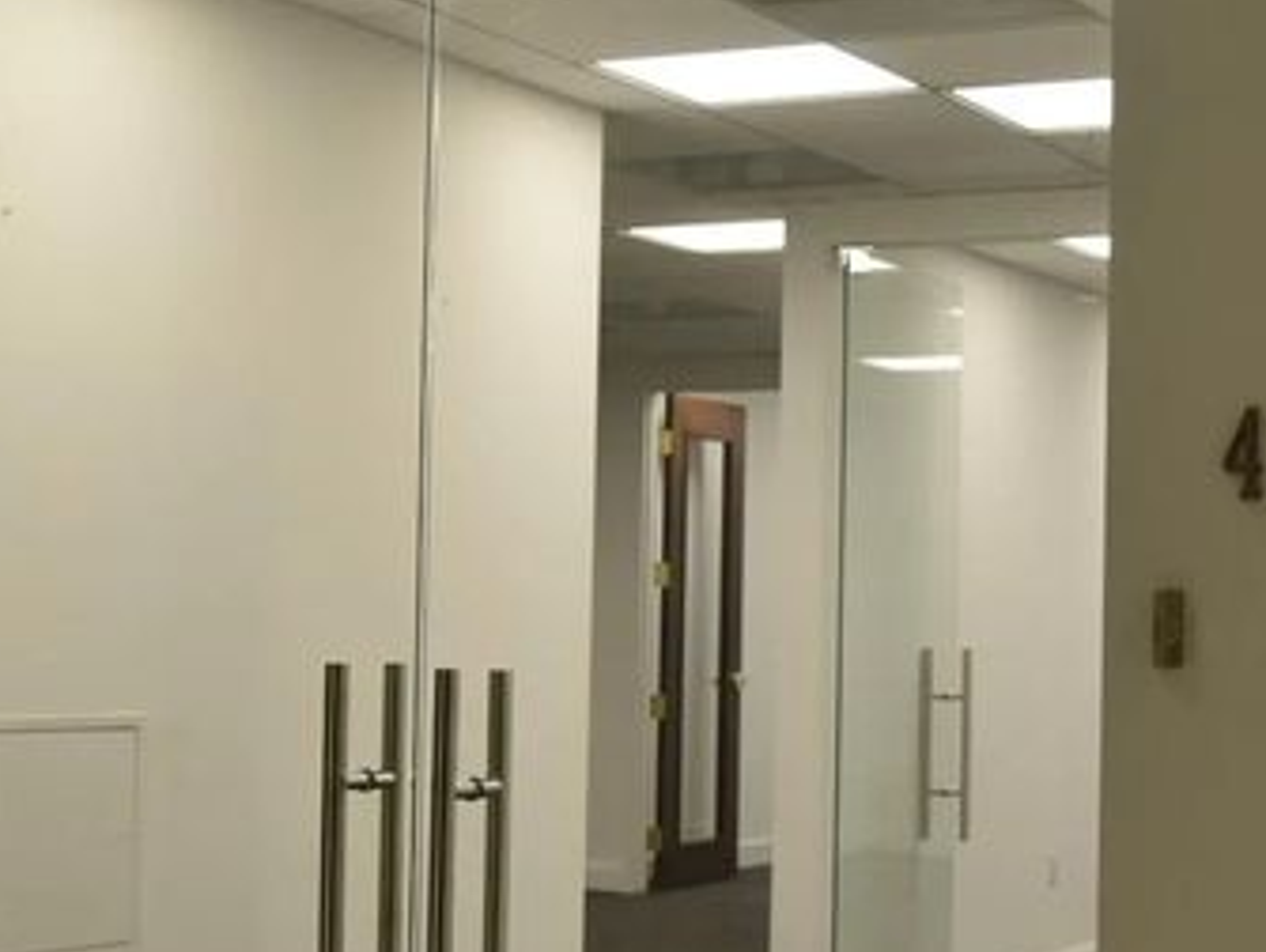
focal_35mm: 77
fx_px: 2819
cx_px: 540
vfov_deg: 19.2
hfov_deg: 25.3
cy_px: 536
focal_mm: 28
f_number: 6.3
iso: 400
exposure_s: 1/160
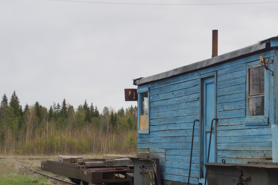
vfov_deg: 18.2
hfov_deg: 25.5
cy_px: 112
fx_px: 579
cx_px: 285
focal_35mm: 75
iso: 100
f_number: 6.3
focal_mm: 24
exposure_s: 1/160
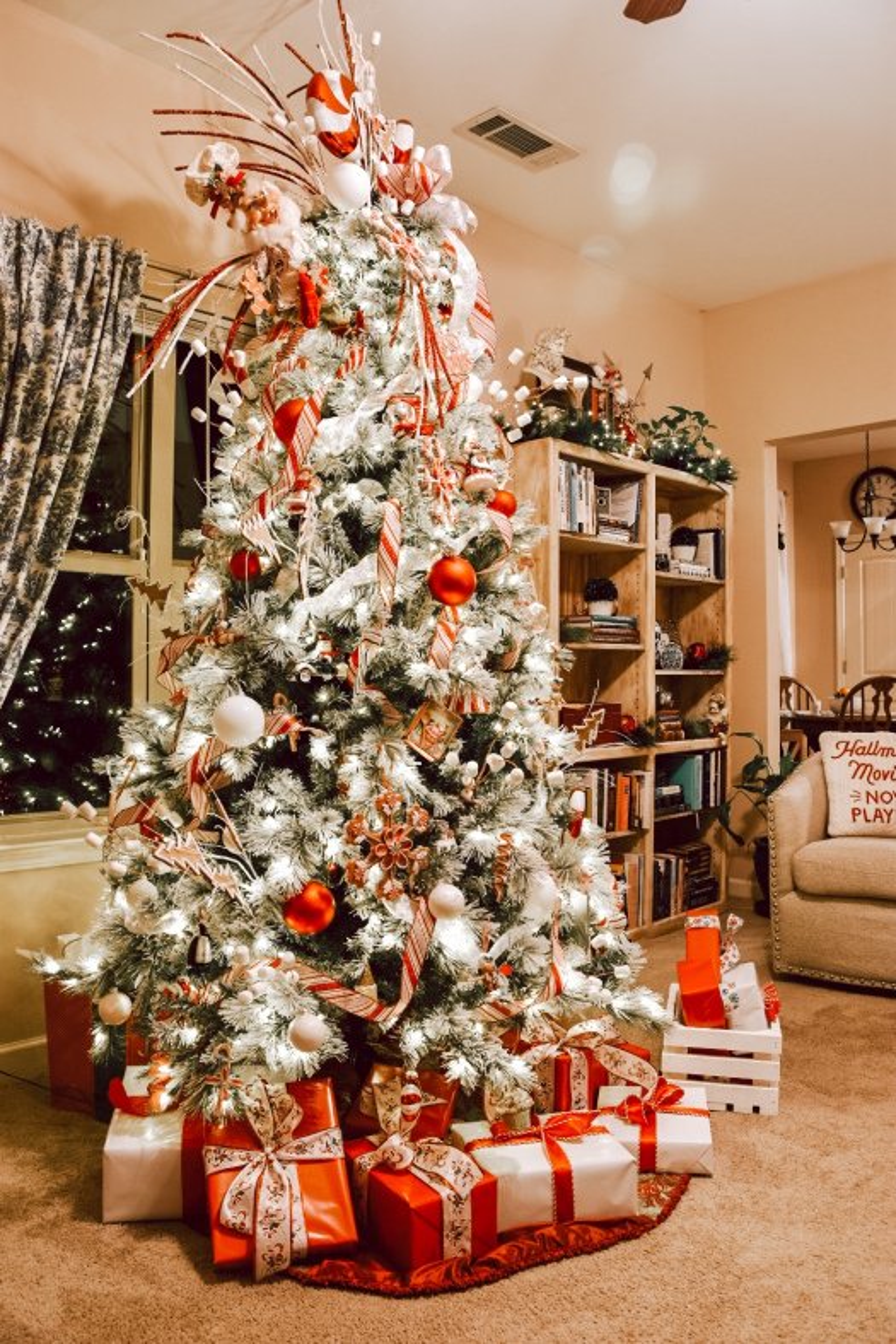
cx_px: 448
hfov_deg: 47.9
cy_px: 672
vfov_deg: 67.4
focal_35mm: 27
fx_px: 1007
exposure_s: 1/2.5
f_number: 4
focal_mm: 18
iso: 250
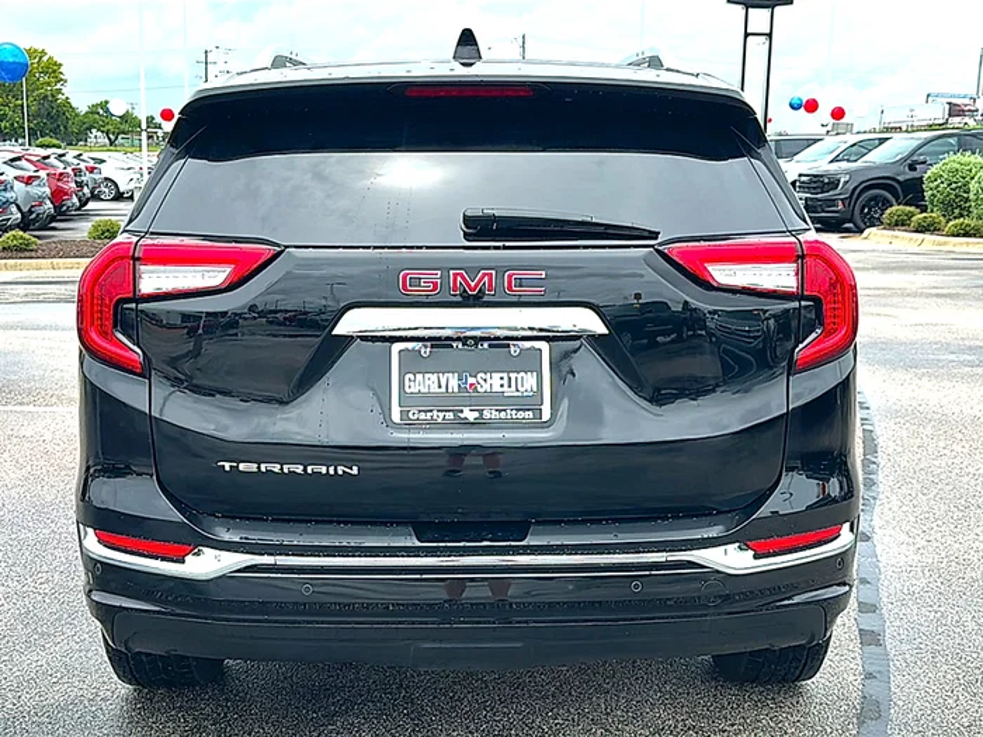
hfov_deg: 49.0
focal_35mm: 38
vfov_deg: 37.7
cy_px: 368
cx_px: 492
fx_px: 1079
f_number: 1.78
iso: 80
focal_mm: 6.86
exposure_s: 1/2309
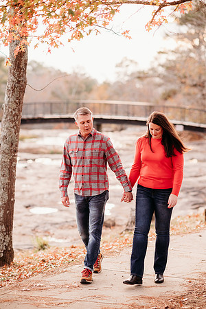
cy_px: 154
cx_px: 103
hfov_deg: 16.1
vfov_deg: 23.9
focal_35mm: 85
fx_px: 730
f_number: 2.2
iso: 320
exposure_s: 1/400
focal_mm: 85
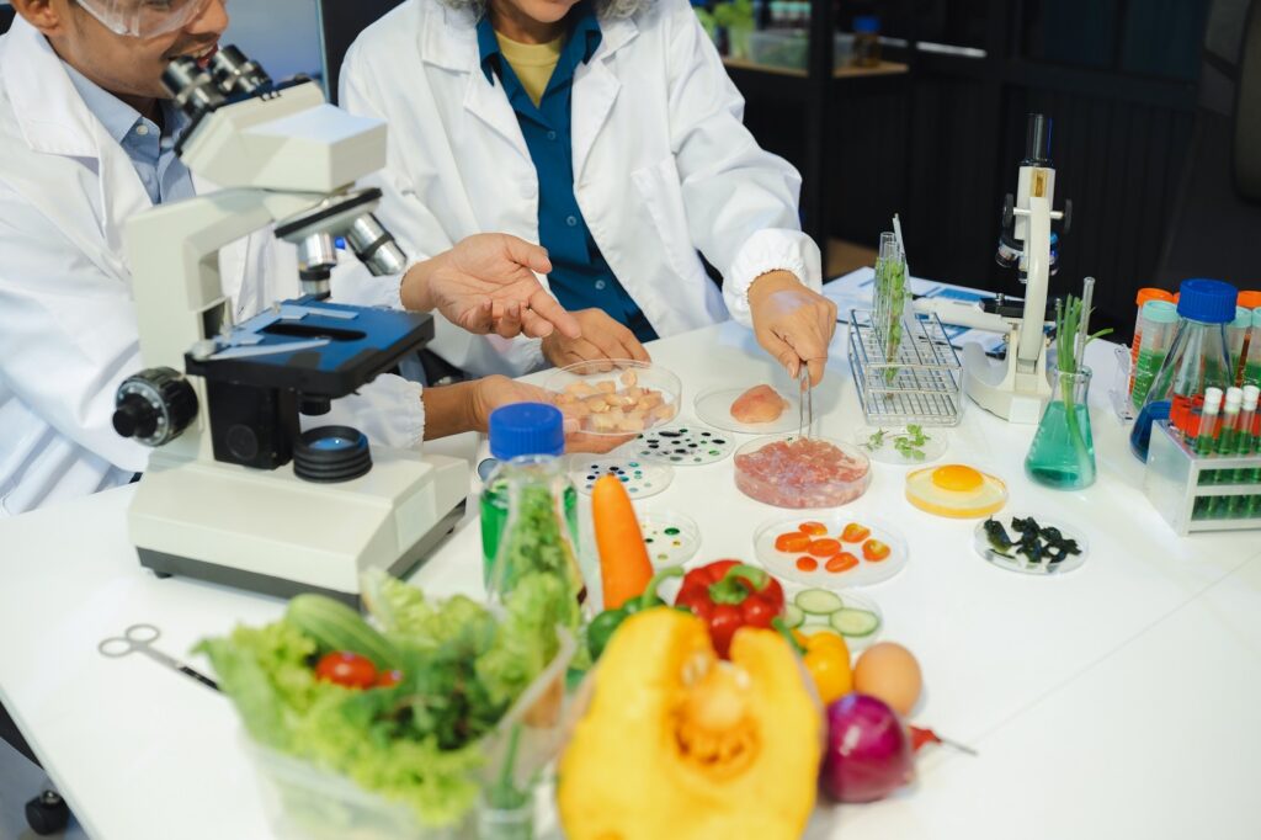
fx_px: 1268
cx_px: 630
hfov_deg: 52.9
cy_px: 420
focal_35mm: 36
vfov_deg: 36.7
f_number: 2.8
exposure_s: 1/160
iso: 400
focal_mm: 36.2
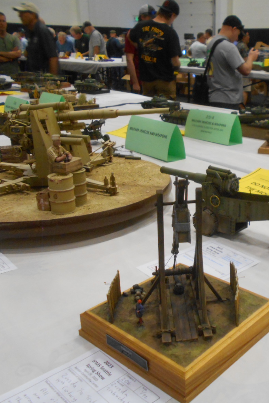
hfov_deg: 34.4
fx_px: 414
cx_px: 231
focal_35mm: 37
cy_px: 201
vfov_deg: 51.9
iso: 320
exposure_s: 1/30
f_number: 3.2
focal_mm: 4.6
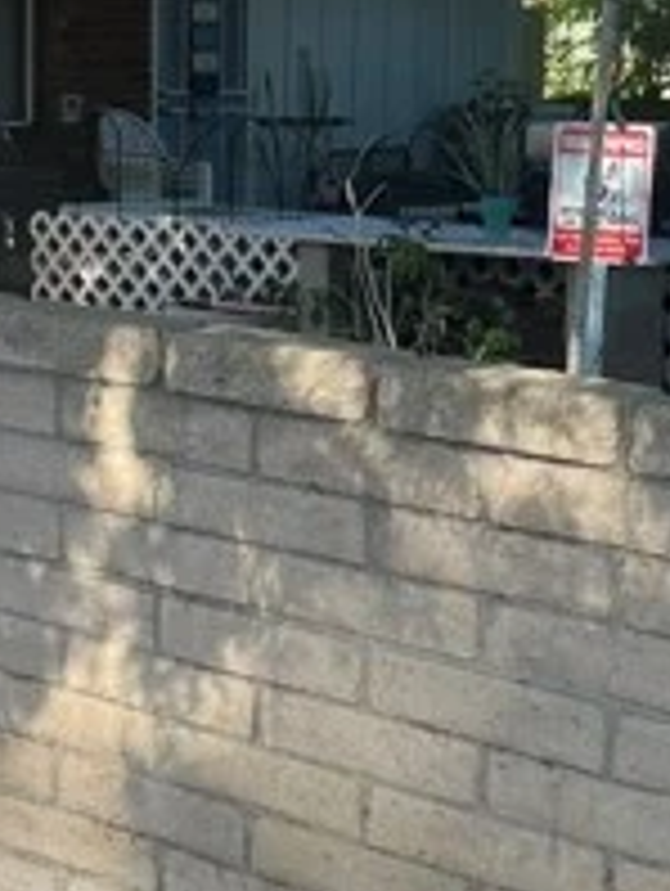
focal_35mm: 84
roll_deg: -1.6
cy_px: 315
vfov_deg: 23.2
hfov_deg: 17.6
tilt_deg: -8.1
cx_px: 355
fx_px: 2163
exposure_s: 1/777
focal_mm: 5.1
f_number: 1.6
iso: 50
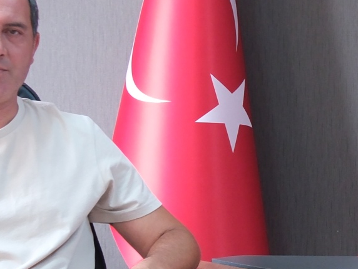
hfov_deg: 12.1
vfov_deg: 9.6
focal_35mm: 155
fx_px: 1603
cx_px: 558
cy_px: 157
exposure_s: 1/20
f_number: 4
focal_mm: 16
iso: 800
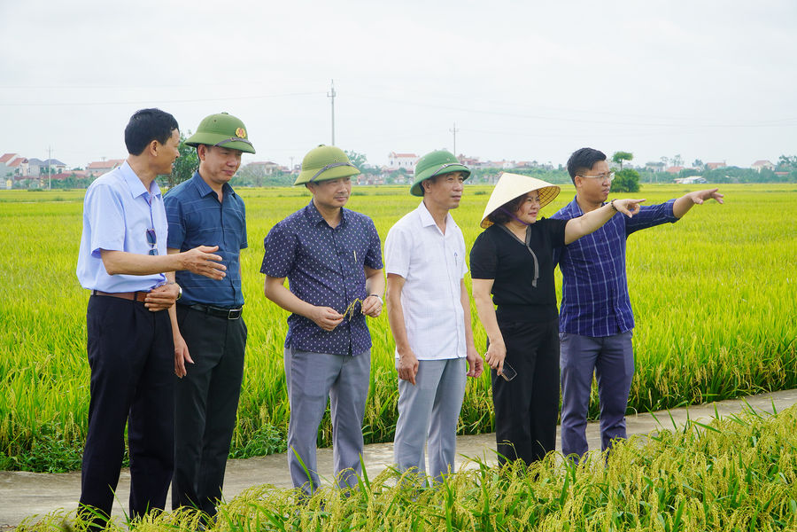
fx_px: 1693
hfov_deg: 26.5
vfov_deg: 17.8
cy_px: 266
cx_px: 398
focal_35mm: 76
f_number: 9
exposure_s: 1/160
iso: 100
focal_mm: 51
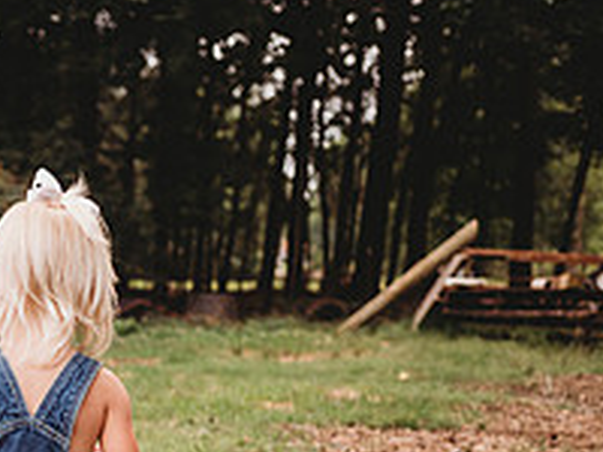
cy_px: 535
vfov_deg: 20.6
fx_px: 1167
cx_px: -136
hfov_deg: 25.7
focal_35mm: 67
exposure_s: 1/1000
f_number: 2.2
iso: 100
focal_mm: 24
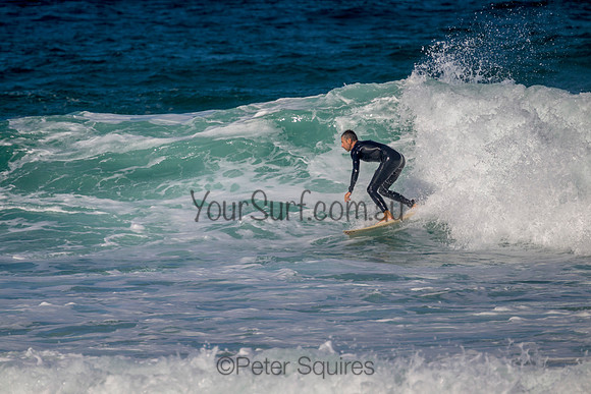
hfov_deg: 2.6
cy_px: 197
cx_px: 296
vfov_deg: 1.7
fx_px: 13136
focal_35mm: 800
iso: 720
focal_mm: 800
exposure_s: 1/2000
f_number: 11
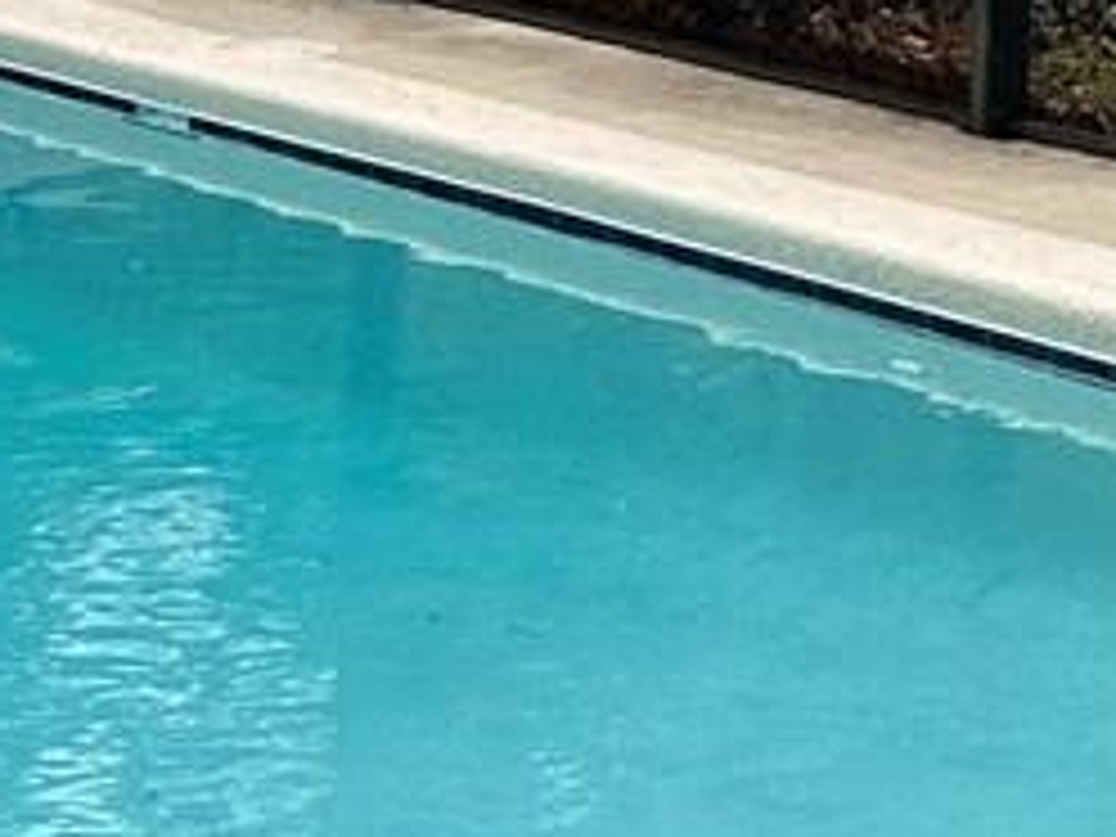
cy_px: -1305
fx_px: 4997
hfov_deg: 12.5
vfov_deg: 8.6
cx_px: 1310
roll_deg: -1.4
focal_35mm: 155
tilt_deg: +5.4
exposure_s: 1/971
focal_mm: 6.86
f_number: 1.78
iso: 80
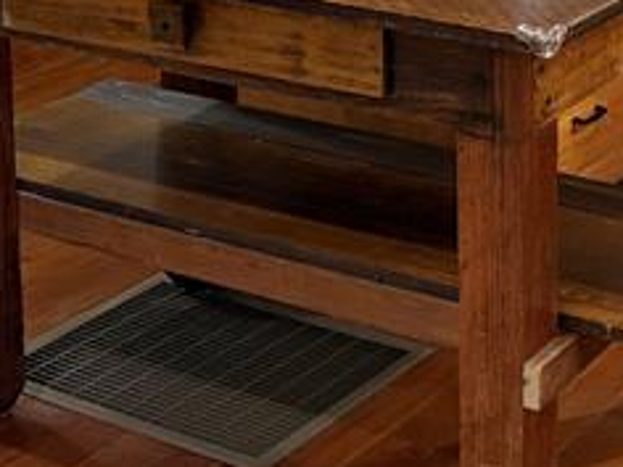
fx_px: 1872
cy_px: -280
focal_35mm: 104
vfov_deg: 13.3
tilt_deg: -8.8
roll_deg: +0.0
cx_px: 671
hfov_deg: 18.3
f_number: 1.78
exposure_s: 1/60
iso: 400
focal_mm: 6.76
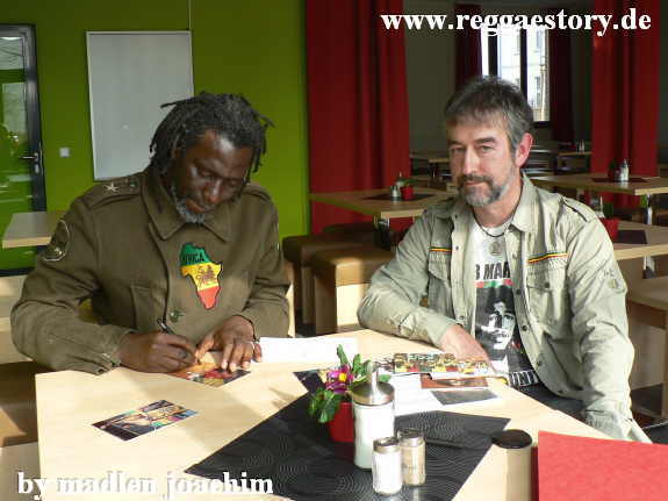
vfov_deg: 40.7
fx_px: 675
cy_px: 250
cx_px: 334
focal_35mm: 35
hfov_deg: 52.6
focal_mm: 6
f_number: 2.8
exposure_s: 1/80
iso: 64
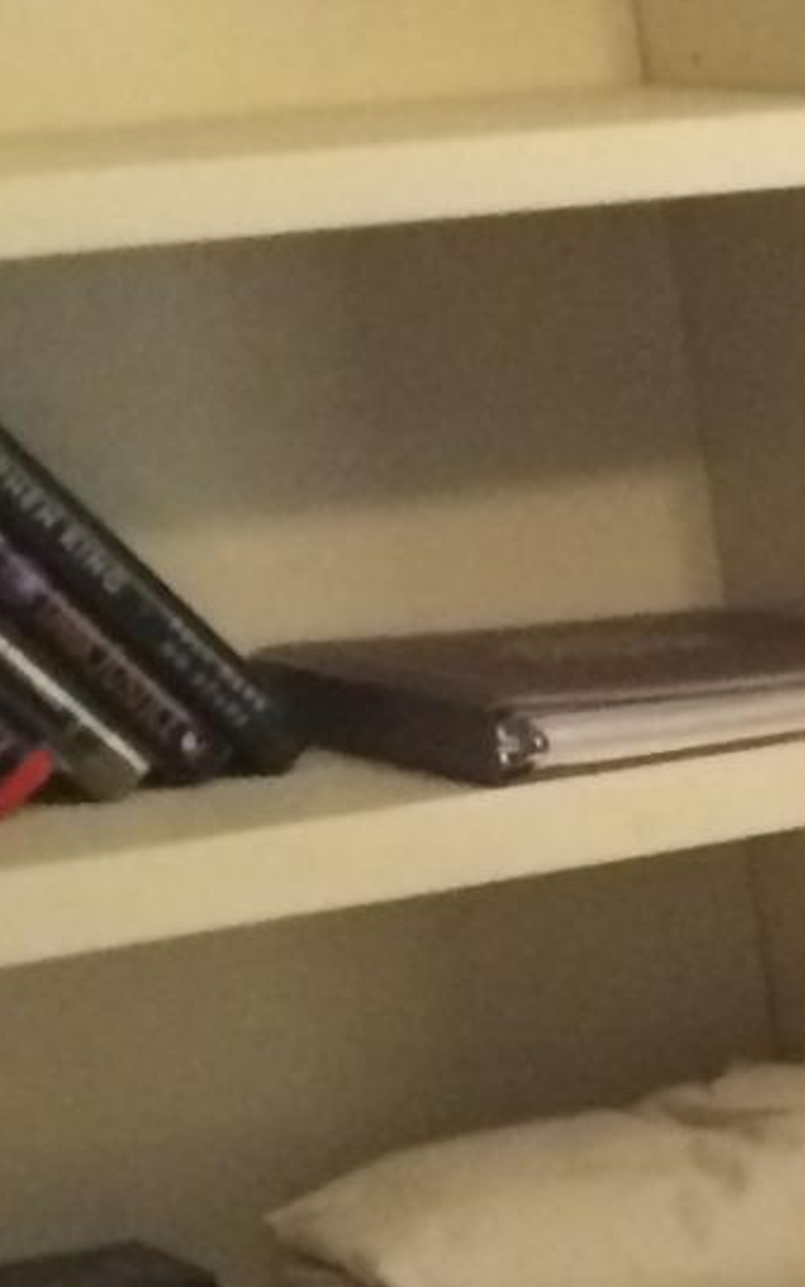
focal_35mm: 170
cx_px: 2750
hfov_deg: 6.7
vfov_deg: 12.0
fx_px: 5964
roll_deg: +3.4
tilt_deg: -17.5
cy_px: 1560
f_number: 2.2
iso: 320
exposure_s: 1/15
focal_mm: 4.15
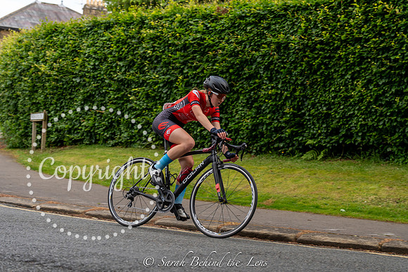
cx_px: 204
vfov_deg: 19.5
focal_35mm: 70
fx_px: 793
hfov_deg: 28.8
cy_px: 136
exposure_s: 1/640
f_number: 4.5
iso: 400
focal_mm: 70
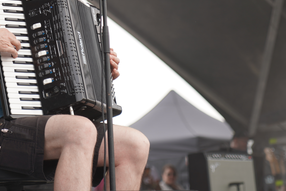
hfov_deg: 10.4
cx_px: 66
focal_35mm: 197
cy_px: 42
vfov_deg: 7.0
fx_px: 1565
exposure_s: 1/160
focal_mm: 105
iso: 125
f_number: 4
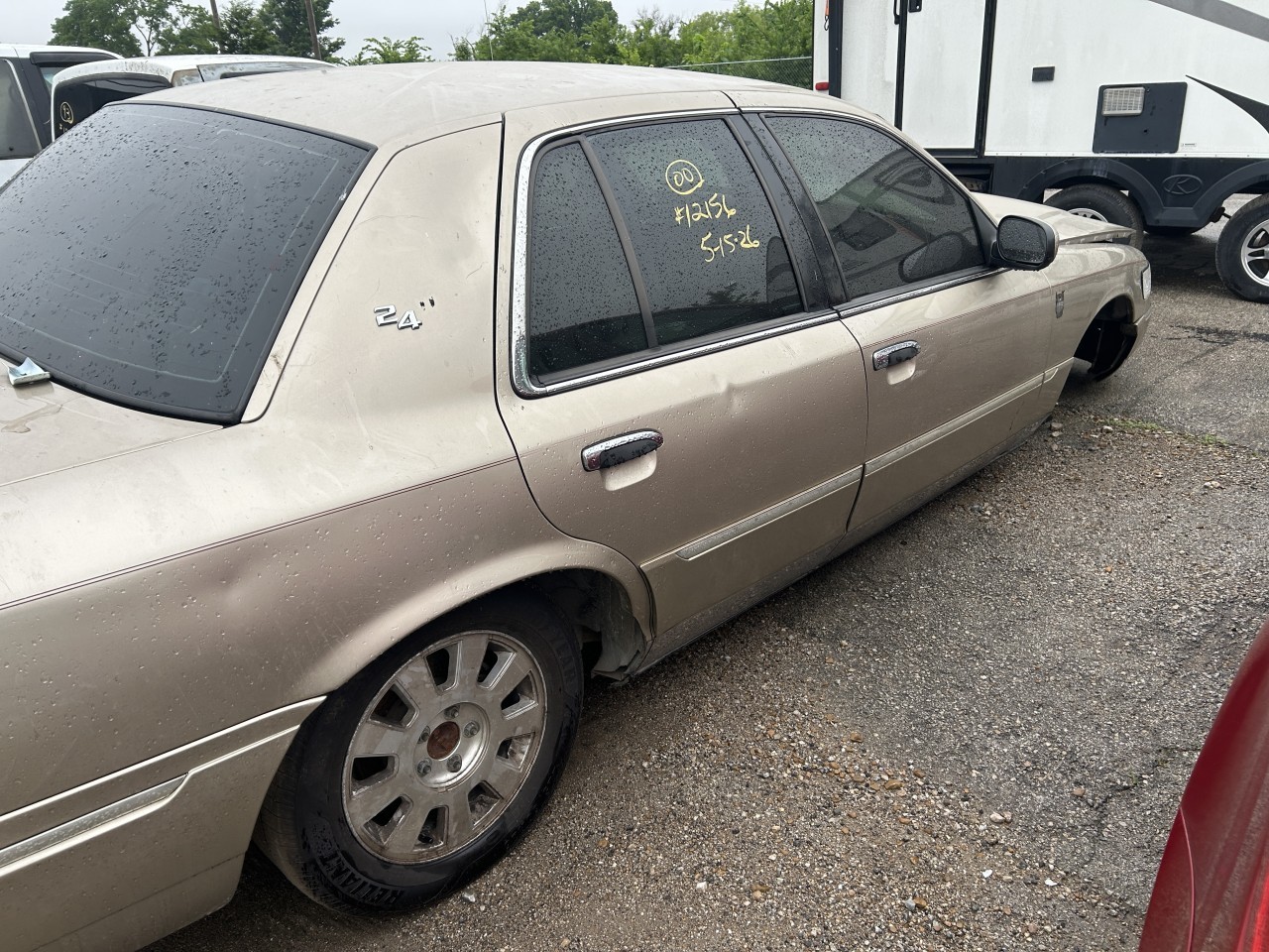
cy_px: 476
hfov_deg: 67.3
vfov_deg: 53.1
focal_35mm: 26
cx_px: 634
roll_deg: +2.7
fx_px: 953
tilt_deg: -21.7
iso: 50
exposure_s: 1/674
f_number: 1.5
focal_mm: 5.7
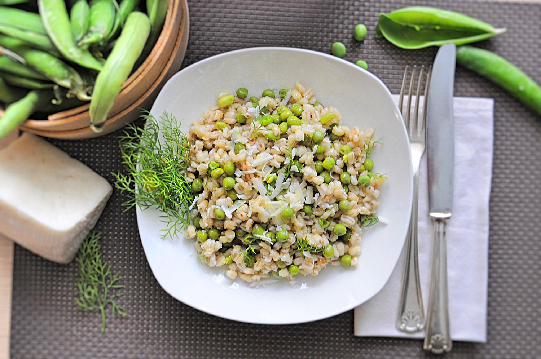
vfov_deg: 28.0
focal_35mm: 48
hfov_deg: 41.2
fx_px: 720
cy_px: 180
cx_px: 270
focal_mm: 32
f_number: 4.8
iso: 1600
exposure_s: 1/30
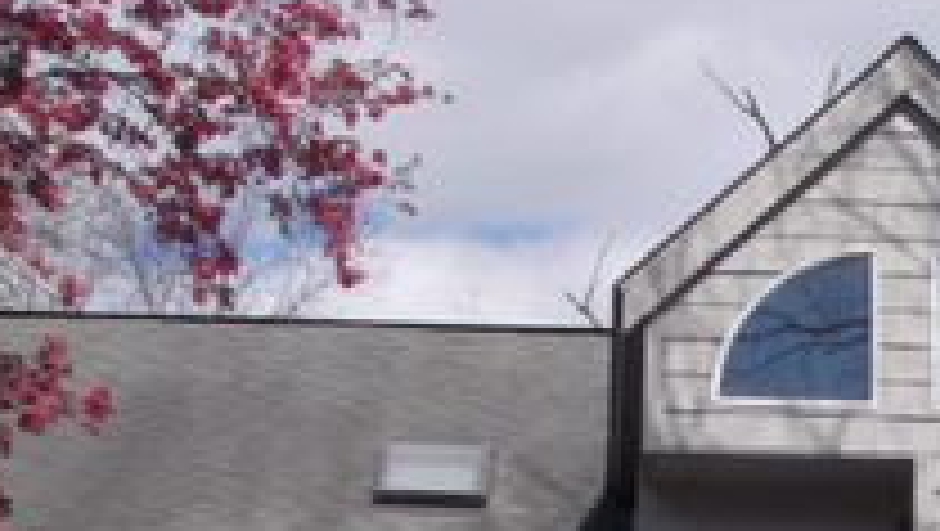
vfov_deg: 7.9
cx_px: 1102
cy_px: 812
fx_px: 3767
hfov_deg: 13.8
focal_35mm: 151
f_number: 12.3
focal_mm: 10.3
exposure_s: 1/100
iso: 80
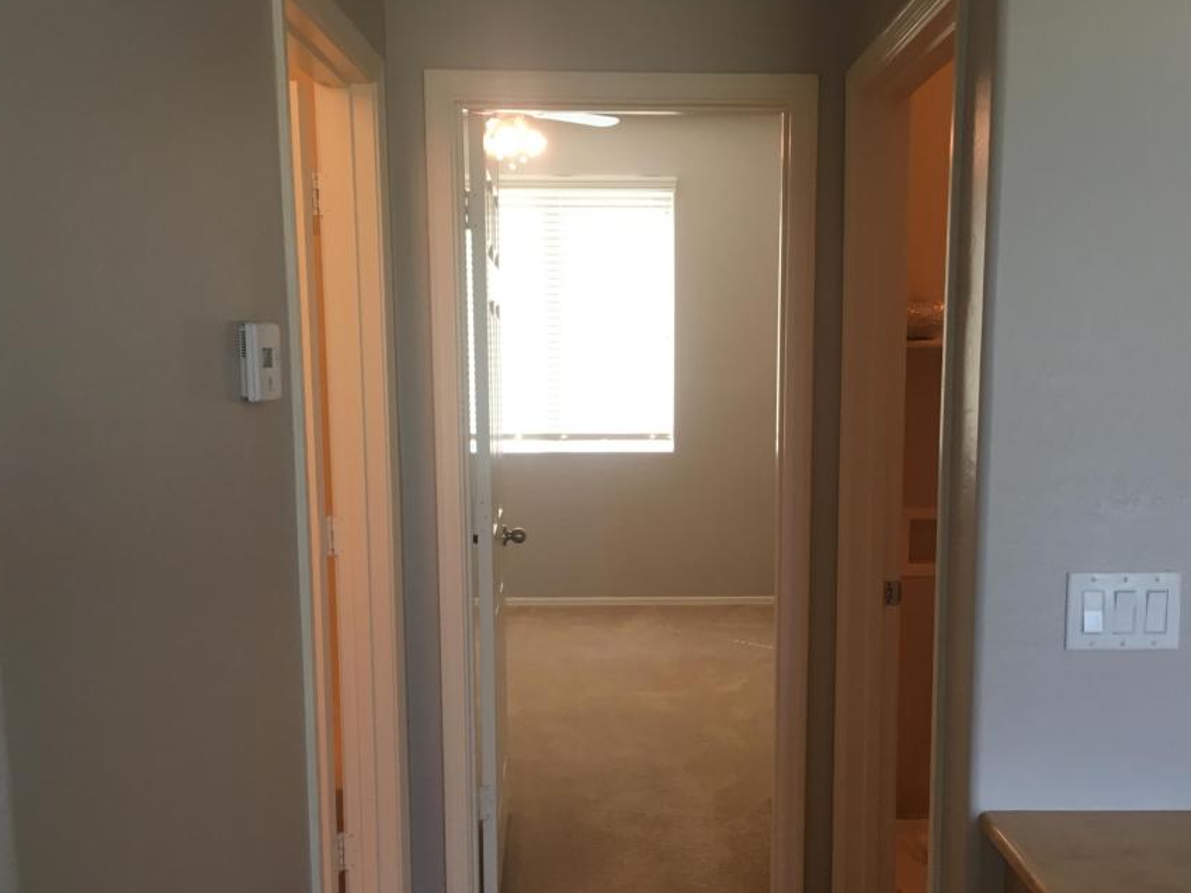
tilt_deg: -7.5
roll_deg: -0.4
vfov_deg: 40.6
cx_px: 660
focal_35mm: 35
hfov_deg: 52.5
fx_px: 1204
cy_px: 527
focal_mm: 4.15
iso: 64
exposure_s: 1/30
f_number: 2.2
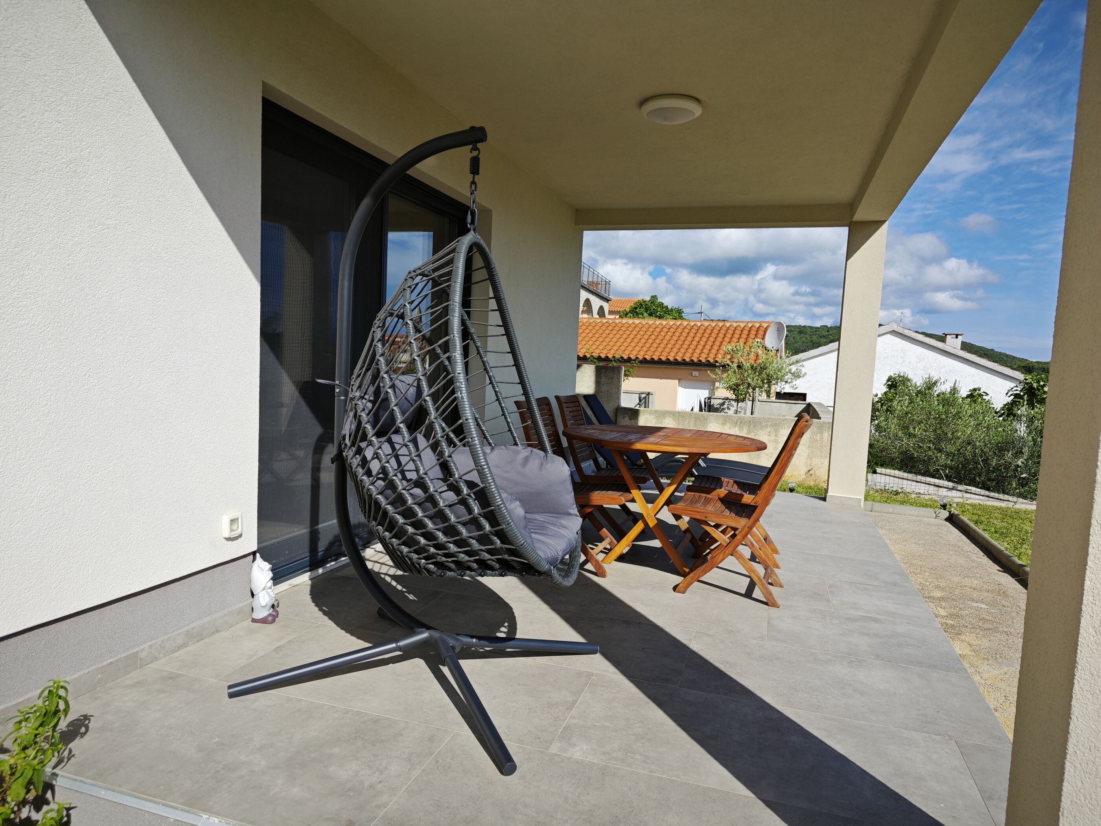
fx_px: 732
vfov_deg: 58.9
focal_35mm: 23
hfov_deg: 73.9
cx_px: 550
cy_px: 413
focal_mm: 5.43
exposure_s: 1/2683
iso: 50
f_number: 1.8
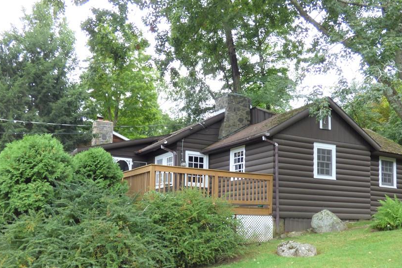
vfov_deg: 33.9
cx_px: 214
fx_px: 435
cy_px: 181
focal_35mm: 39
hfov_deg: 49.5
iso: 100
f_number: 3.3
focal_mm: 5.29
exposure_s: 1/60
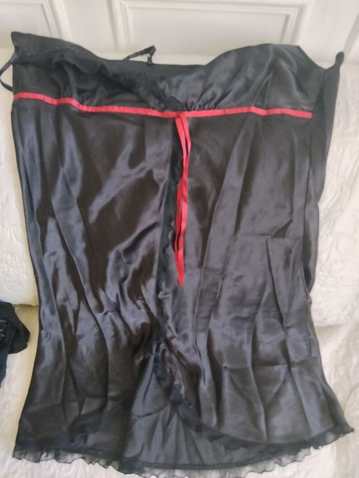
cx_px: 180
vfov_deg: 61.7
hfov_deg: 48.2
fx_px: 401
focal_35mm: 29
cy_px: 239
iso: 400
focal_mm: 3.96
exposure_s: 1/33
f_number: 1.8
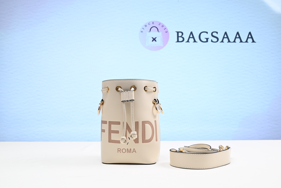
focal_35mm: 36
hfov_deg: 53.1
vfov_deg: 36.9
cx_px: 140
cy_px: 94
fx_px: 281
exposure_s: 1/2
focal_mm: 36
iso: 100
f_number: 16
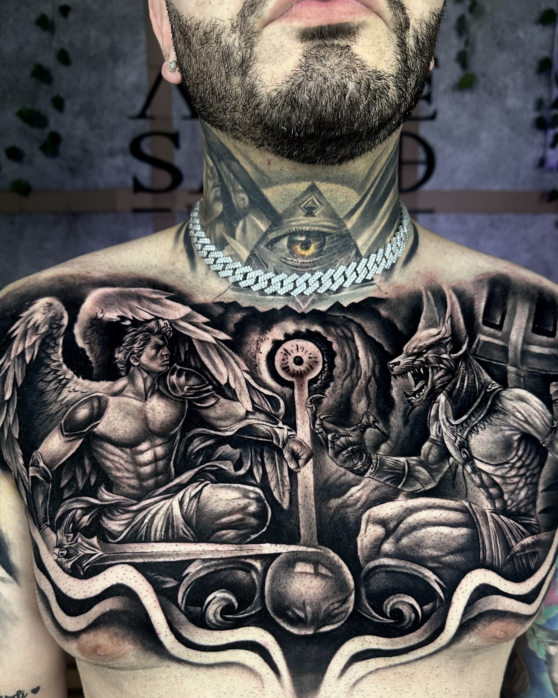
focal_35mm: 28
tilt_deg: -10.2
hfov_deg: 51.5
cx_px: 292
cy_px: 410
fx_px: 578
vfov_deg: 61.8
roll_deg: -0.5
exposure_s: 1/60
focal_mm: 6.86
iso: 320
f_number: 1.78
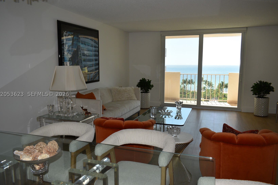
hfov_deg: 65.5
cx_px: 136
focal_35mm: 28
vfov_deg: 46.4
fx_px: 216
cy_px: 94
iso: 220
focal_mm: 18
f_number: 5
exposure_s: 1/200
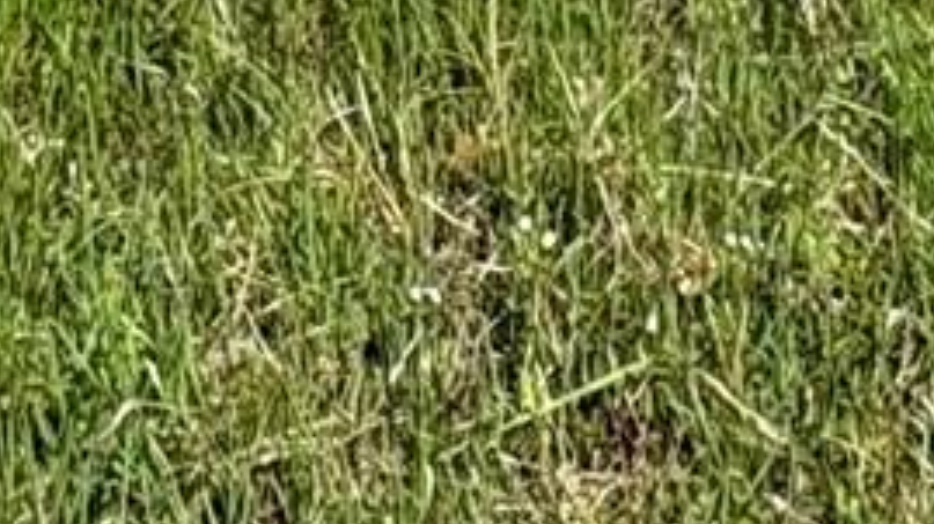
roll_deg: -0.4
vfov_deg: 7.2
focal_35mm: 116
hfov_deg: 18.4
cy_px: -1673
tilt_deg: -3.0
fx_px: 2871
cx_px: 326
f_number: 2.2
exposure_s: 1/1477
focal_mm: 2.22
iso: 40
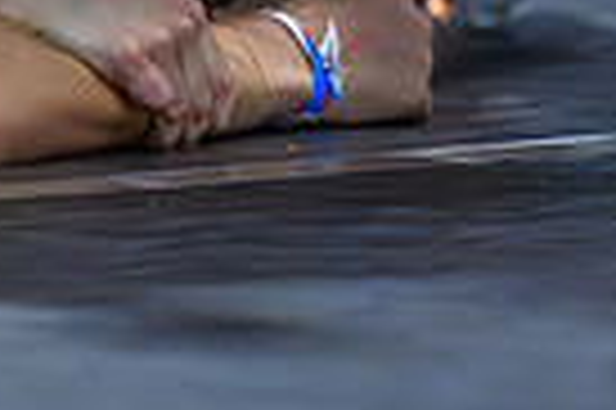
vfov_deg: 1.4
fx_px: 17176
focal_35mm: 1005
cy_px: -7
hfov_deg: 2.1
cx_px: -115
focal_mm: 170
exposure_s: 1/800
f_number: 2.8
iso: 11400
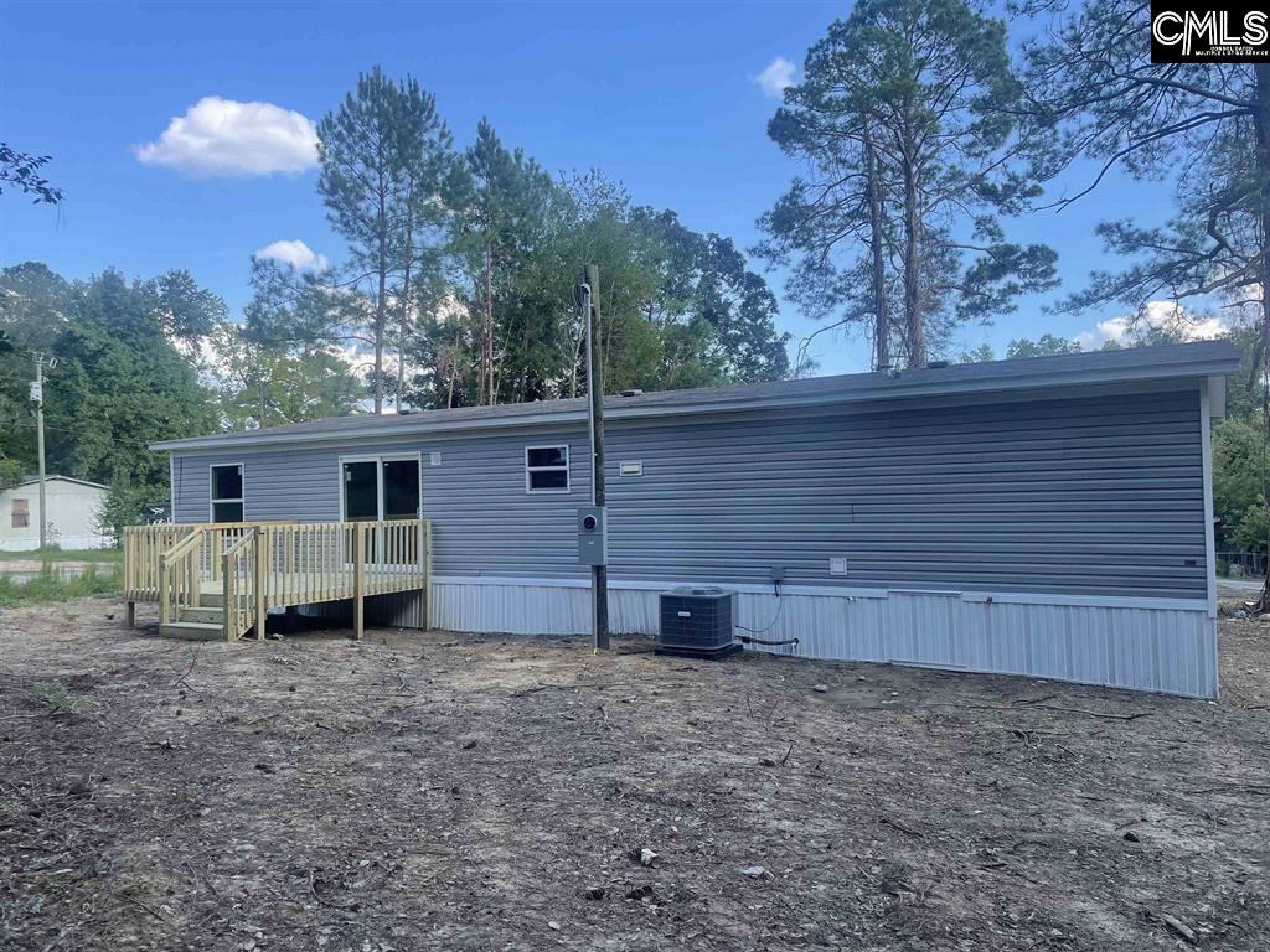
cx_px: 635
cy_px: 476
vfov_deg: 53.1
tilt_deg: +2.7
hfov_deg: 67.3
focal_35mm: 26
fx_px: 954
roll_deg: +1.0
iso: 32
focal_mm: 4.2
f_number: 1.6
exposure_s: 1/910
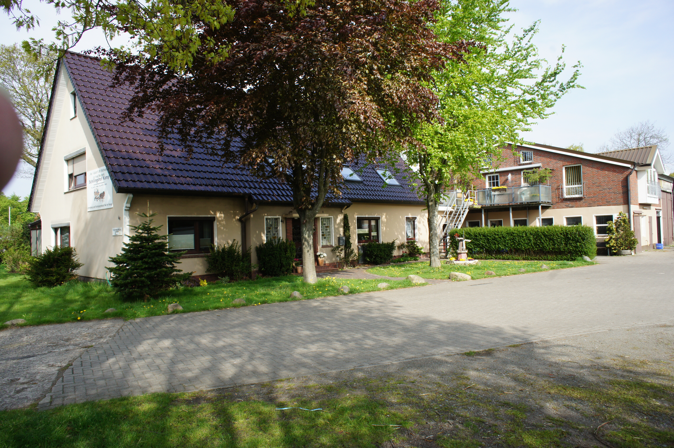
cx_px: 337
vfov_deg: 53.1
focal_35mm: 24
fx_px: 449
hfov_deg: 73.8
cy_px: 224
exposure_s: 1/80
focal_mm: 16
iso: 200
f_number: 11
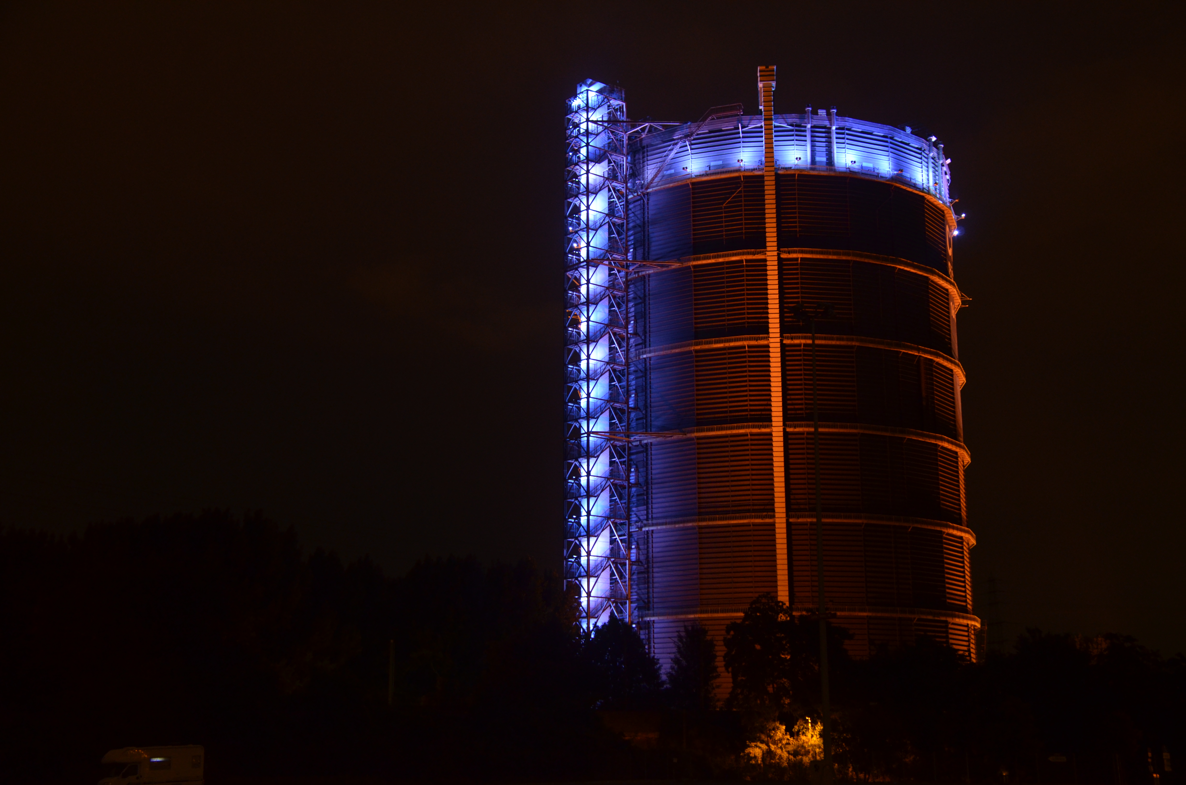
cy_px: 392
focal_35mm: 48
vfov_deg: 28.0
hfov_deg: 41.2
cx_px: 593
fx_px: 1578
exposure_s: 1
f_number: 4.2
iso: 800
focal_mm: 32
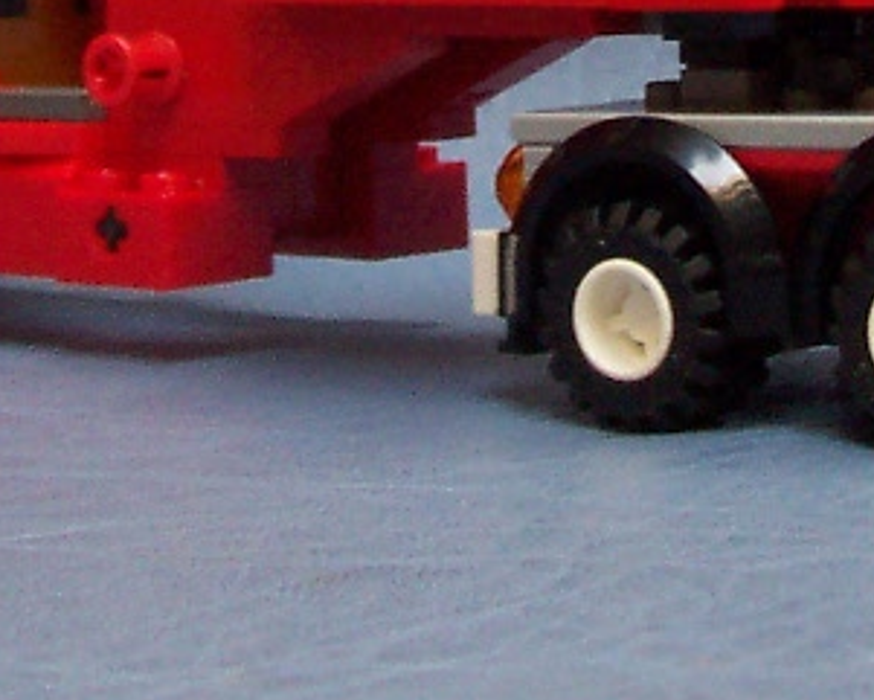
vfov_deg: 10.4
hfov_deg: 13.4
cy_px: -285
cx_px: 549
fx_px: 3726
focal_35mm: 144
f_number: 2.8
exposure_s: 1/20
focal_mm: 5.6
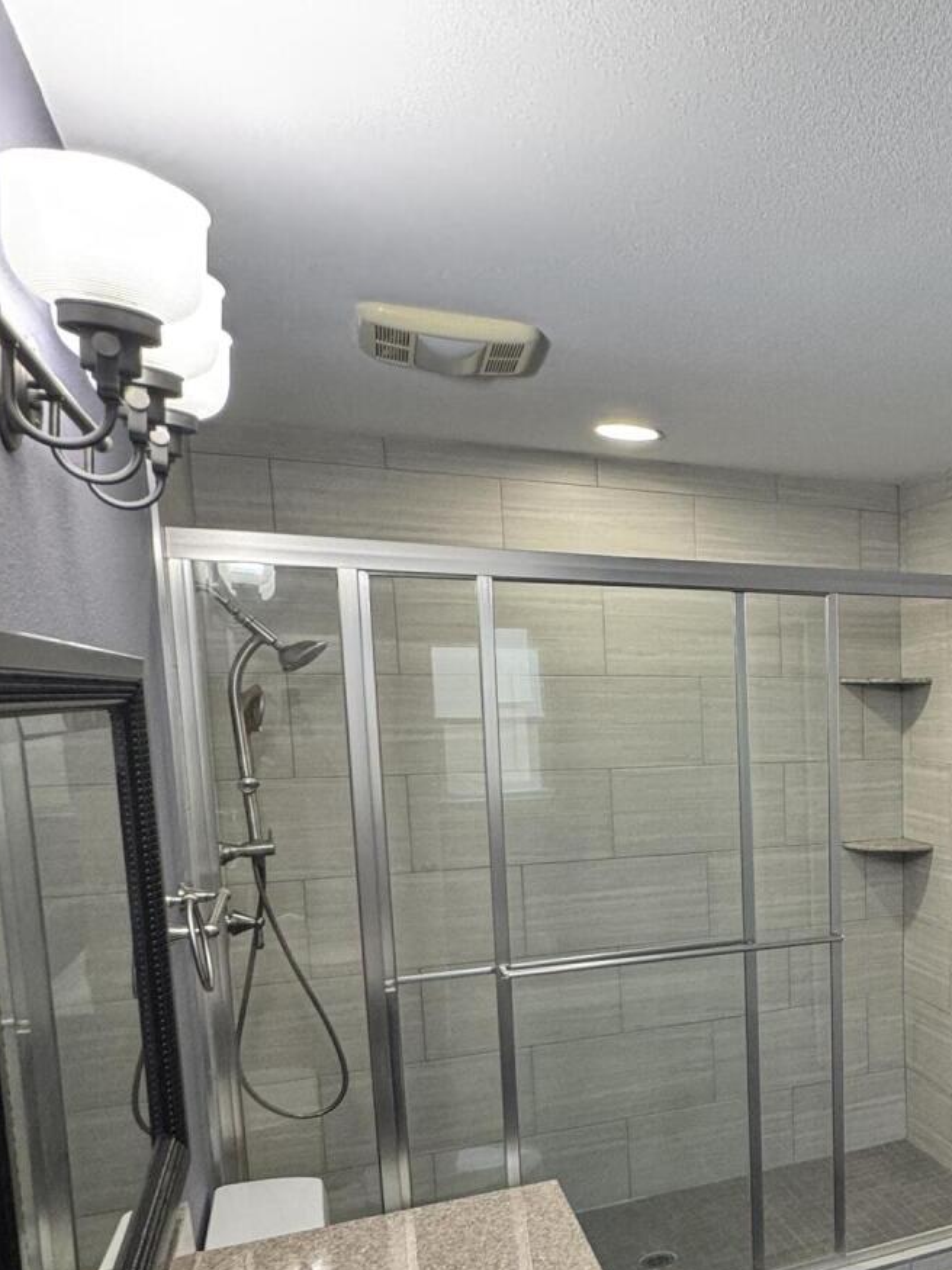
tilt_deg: -7.3
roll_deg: +0.3
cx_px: 1006
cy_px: 848
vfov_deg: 55.6
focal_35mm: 32
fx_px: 1174
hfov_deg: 38.0
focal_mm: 2.22
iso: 160
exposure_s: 1/60
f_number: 2.2
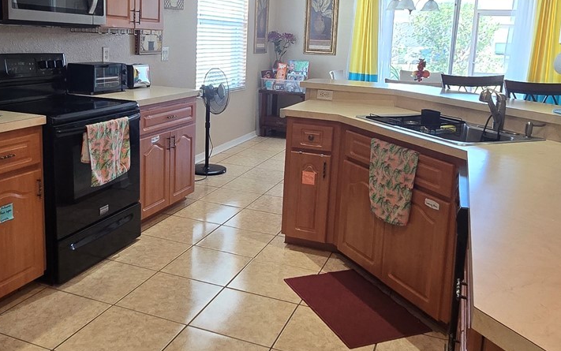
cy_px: 127
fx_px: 474
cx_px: 256
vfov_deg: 40.3
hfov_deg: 61.1
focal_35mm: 31
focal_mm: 2.2
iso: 200
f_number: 2.2
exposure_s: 1/60
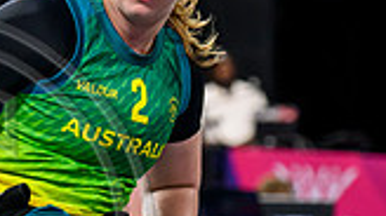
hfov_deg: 4.7
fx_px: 4685
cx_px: -277
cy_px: 188
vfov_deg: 2.6
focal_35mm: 458
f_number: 3.2
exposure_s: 1/1600
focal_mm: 97
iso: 2500
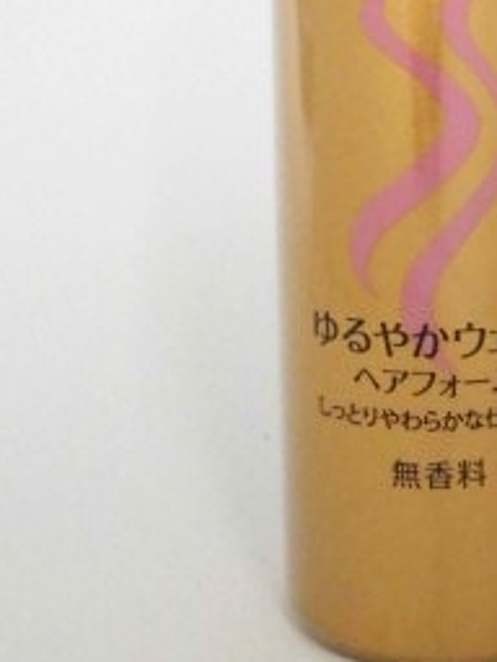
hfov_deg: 17.2
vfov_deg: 21.7
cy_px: -88
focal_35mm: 85
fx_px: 1627
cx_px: 419
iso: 200
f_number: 4
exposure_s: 1/60
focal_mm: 6.1
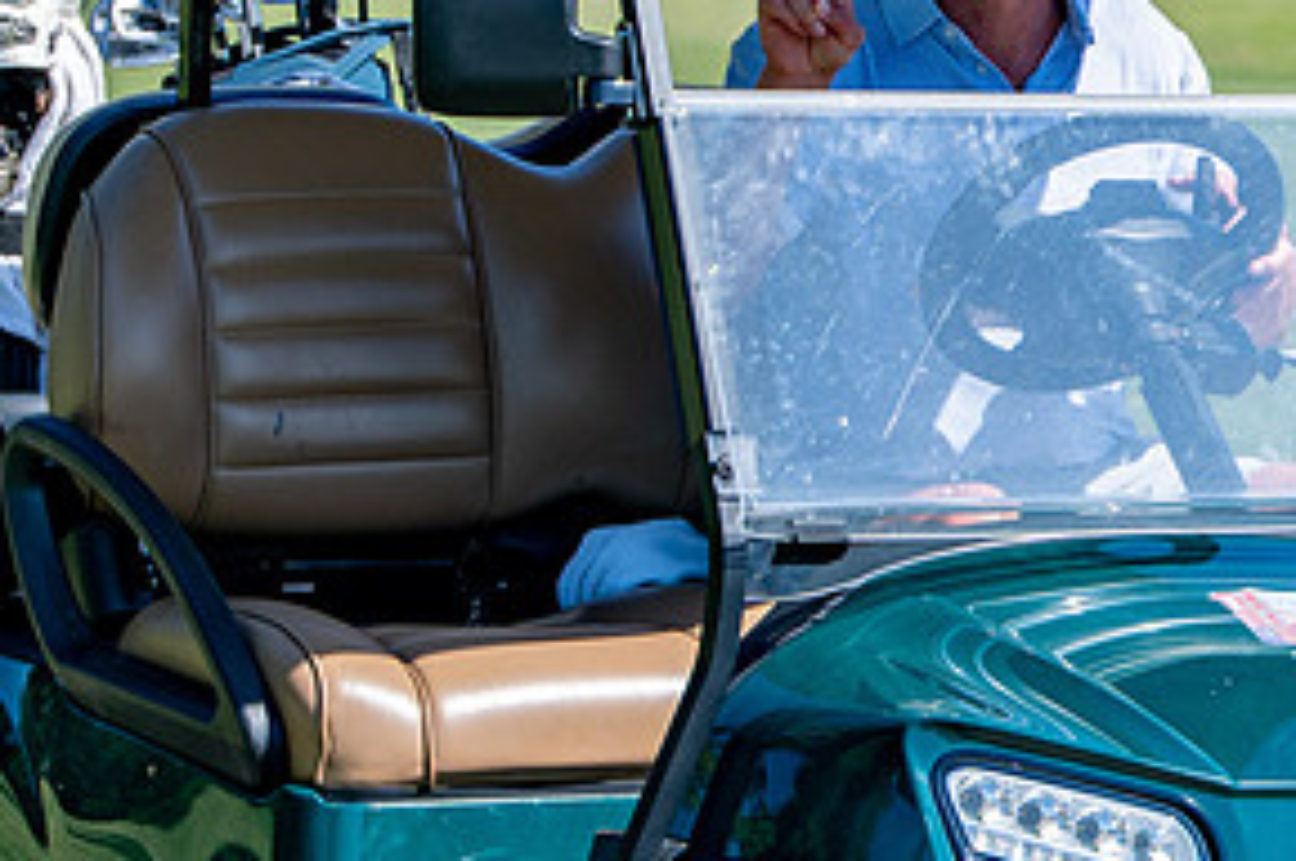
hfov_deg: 6.3
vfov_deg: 4.2
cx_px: 1549
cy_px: 0
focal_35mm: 328
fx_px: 11795
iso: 125
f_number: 5
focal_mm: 112
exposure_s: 1/640
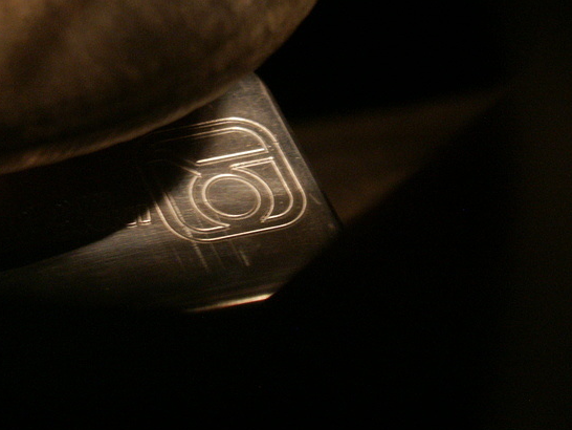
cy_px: 196
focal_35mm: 293
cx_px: 188
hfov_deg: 6.8
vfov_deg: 5.1
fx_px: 4844
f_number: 3.5
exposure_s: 1/30
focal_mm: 50.69
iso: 200
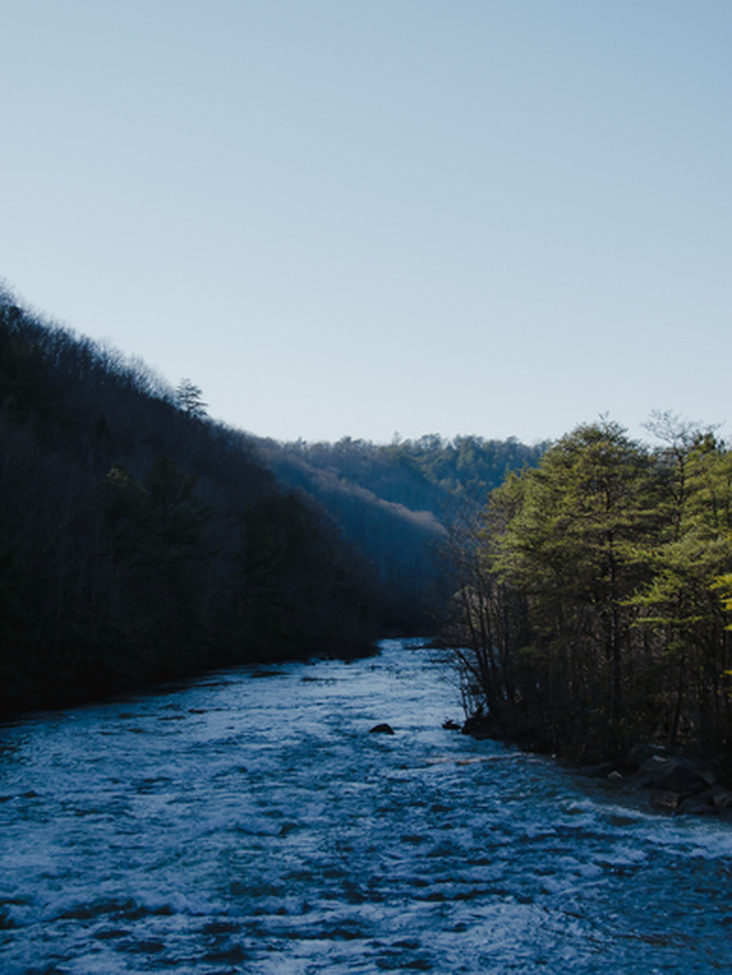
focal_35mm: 60
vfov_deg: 32.2
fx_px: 1692
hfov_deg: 24.4
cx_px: 366
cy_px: 488
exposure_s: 1/3200
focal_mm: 30
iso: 320
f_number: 3.2
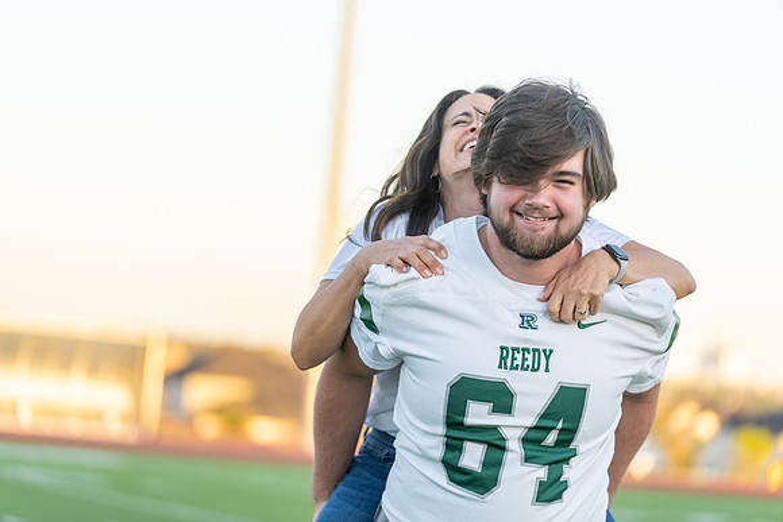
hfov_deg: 16.5
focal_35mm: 124
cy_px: 261
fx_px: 2698
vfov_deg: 11.1
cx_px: 392
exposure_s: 1/500
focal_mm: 124
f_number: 2.8
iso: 320
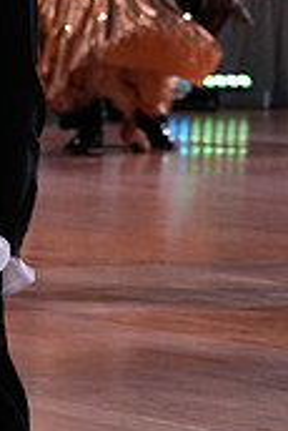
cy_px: -100
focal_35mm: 307
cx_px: -184
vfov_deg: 6.7
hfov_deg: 4.5
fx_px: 3676
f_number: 6.3
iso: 5000
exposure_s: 1/320
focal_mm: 91
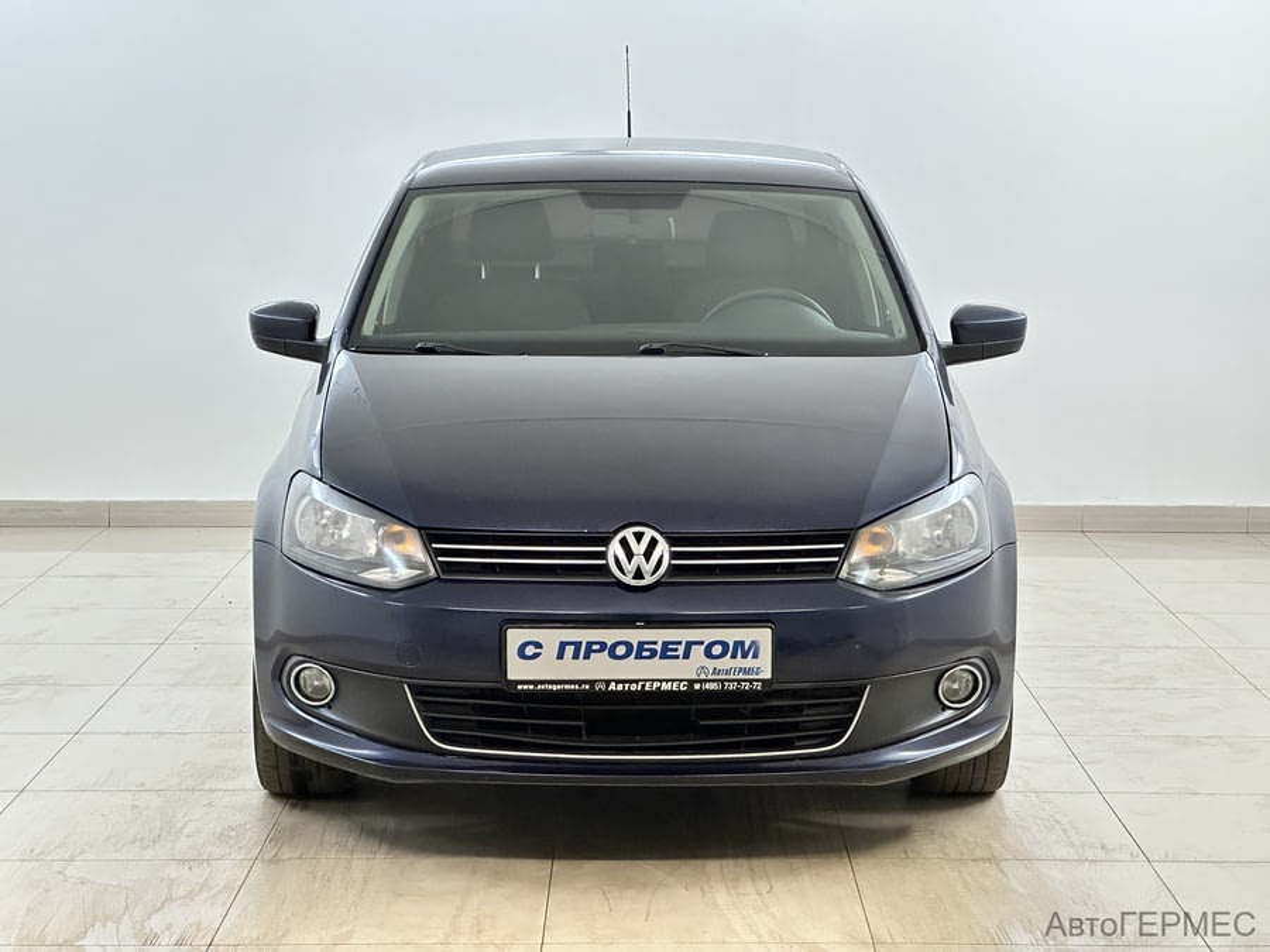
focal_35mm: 77
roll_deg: -0.6
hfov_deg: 25.3
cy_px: 476
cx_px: 635
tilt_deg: -5.9
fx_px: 2825
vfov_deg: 19.1
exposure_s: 1/50
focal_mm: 9
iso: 200
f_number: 2.8
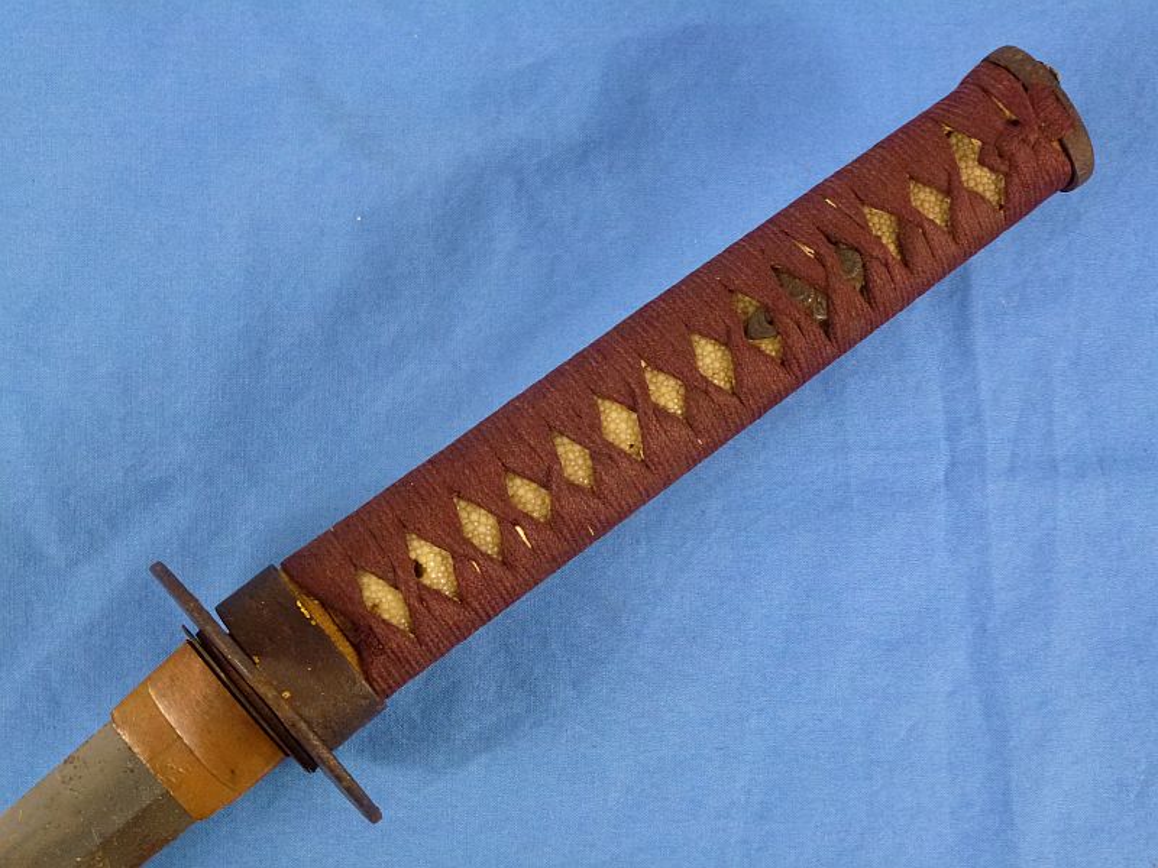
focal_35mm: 45
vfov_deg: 32.2
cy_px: 434
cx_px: 579
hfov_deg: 42.1
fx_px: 1505
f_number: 4
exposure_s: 1/80
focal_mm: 8
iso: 400
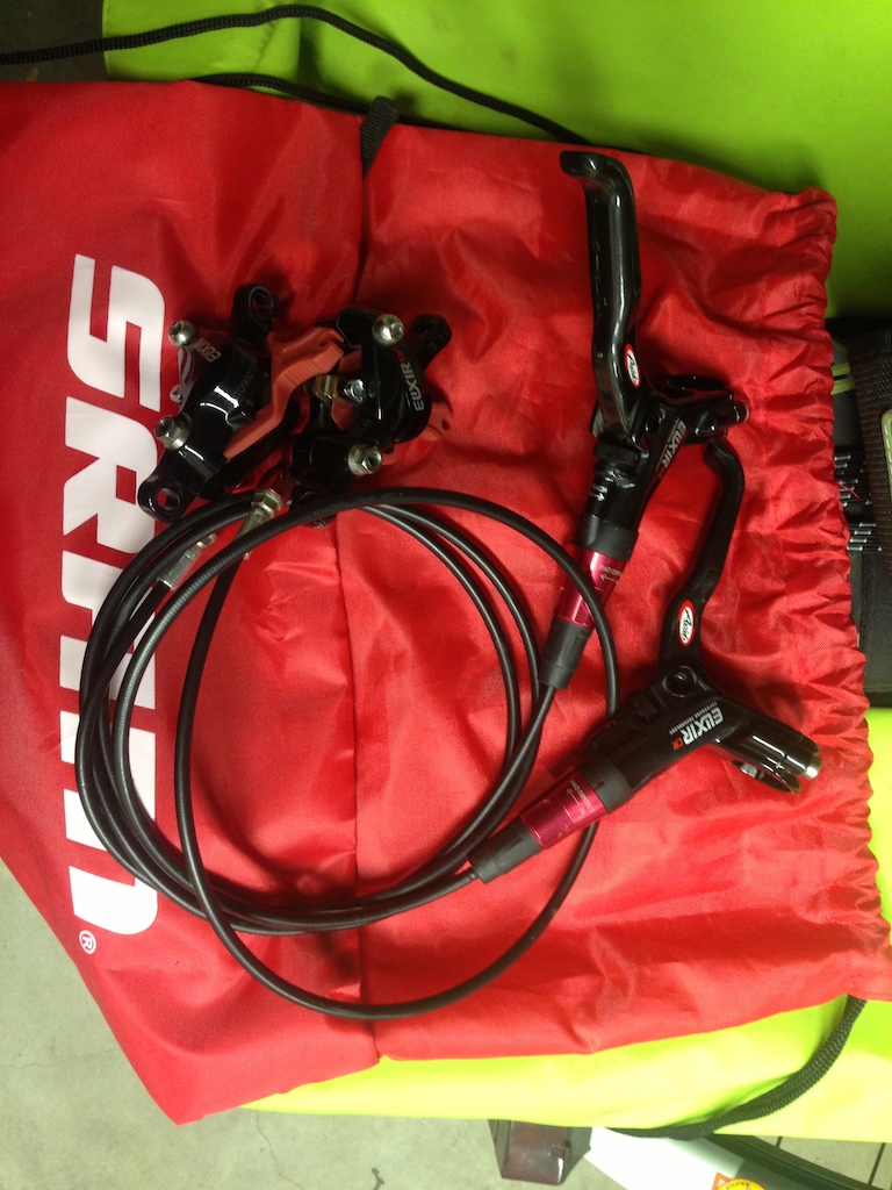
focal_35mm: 33
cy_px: 595
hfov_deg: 42.9
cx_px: 446
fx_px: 1134
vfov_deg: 55.4
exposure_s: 1/20
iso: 160
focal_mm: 4.13
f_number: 2.4
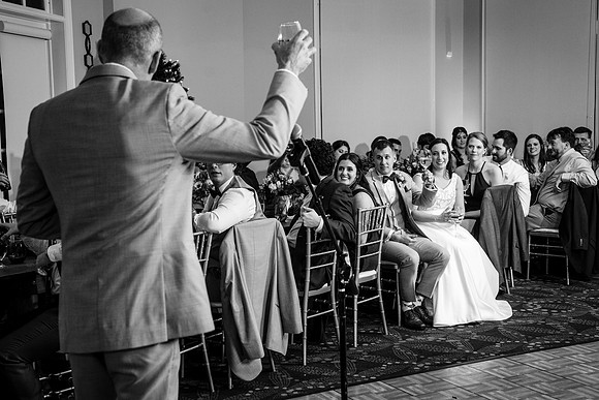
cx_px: 290
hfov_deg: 38.4
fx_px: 860
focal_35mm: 52
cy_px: 184
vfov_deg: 26.2
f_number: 5
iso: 2000
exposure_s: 1/200
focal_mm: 47
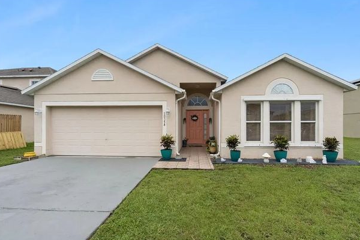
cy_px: 123
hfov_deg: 96.7
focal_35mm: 16
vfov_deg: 73.6
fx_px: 160
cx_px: 187
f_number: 11
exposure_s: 1/3000
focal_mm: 10
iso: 1600
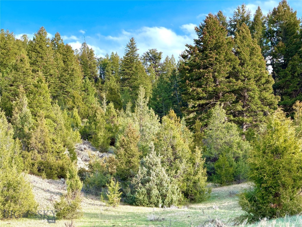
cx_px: 151
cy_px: 114
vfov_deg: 14.8
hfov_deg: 19.6
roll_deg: +0.6
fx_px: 872
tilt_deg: +13.1
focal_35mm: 100
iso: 64
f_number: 2.8
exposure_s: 1/121
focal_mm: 16.89
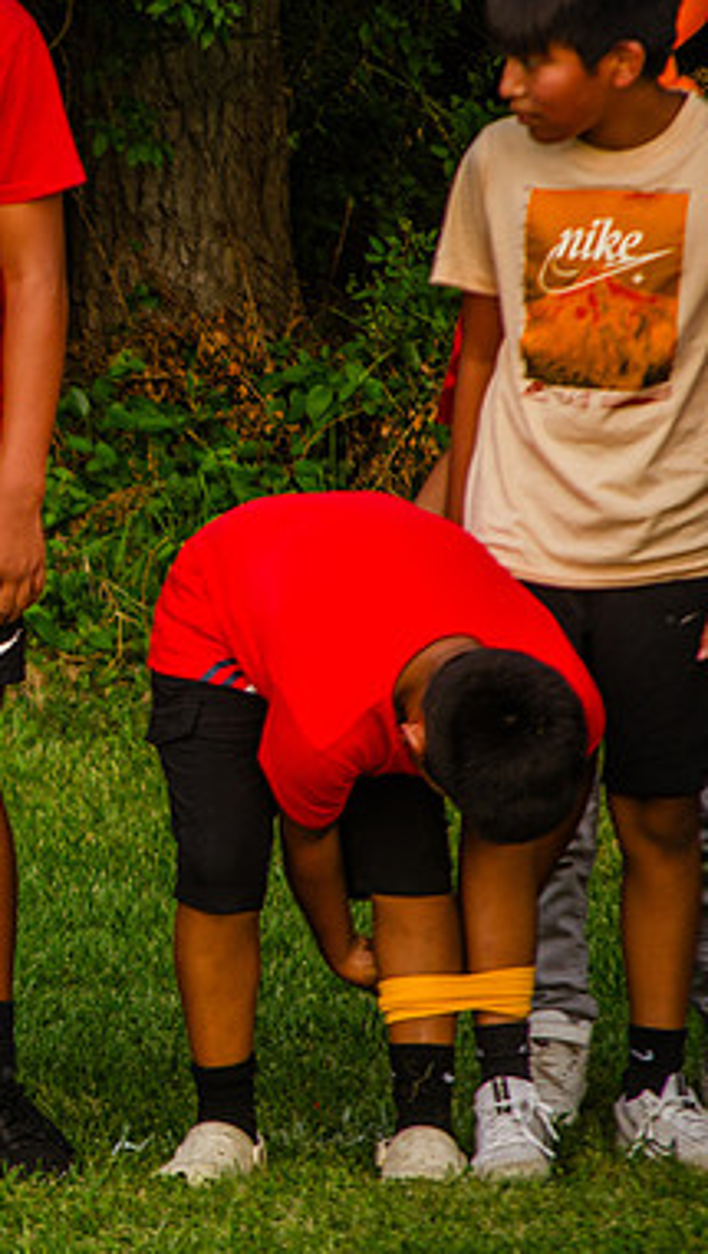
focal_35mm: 453
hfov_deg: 2.7
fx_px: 15082
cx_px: -207
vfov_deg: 4.8
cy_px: 629
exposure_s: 1/500
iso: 250
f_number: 5.6
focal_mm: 190
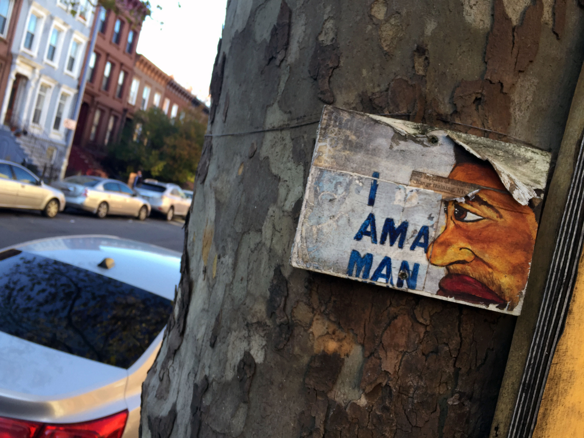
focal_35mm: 29
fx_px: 489
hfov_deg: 61.7
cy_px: 219
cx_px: 292
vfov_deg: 48.2
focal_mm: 4.15
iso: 32
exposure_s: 1/120
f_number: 2.2
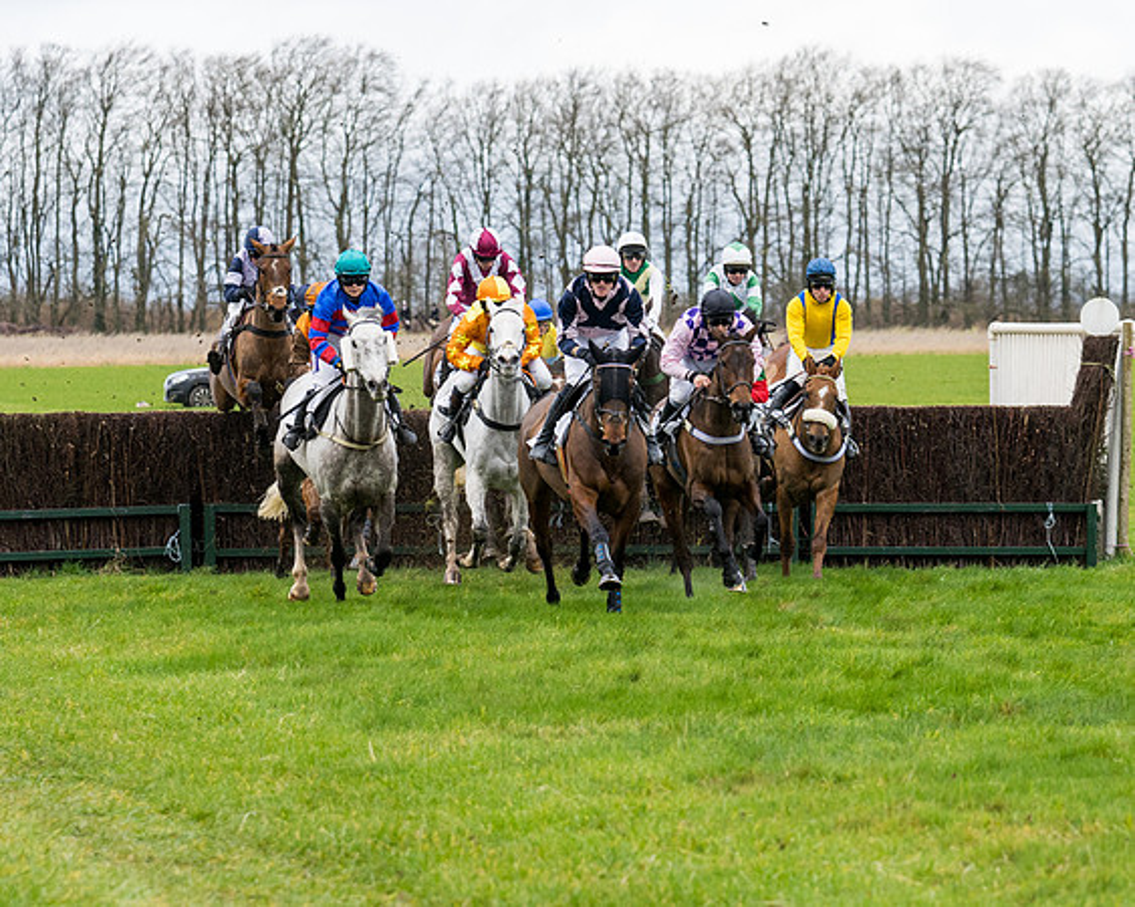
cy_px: 455
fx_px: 8795
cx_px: 587
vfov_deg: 5.9
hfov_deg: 7.4
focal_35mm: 262
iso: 500
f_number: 4
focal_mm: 110
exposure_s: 1/1250
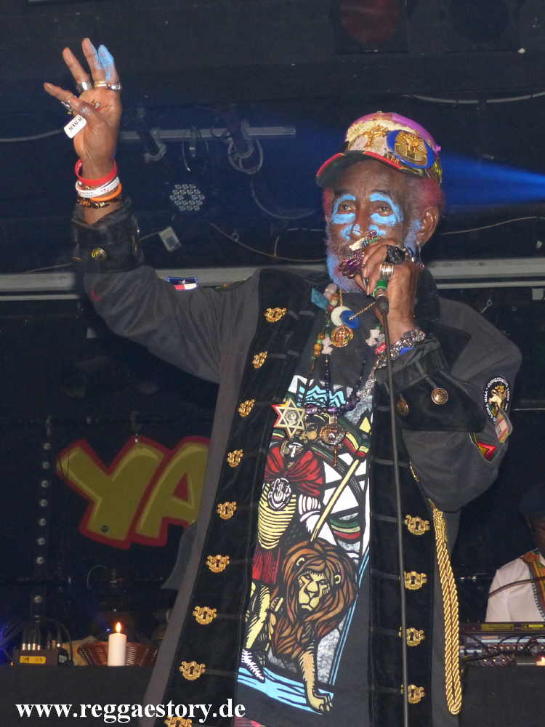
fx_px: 1092
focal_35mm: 52
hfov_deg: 28.0
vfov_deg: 36.8
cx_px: 272
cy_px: 364
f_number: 2.8
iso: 400
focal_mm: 9.4
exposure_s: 1/60
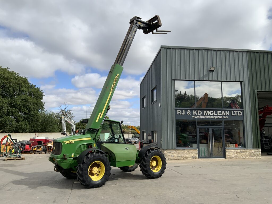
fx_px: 228
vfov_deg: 48.2
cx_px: 136
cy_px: 102
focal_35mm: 29
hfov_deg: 61.7
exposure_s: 1/2427
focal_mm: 3
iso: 16
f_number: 1.8
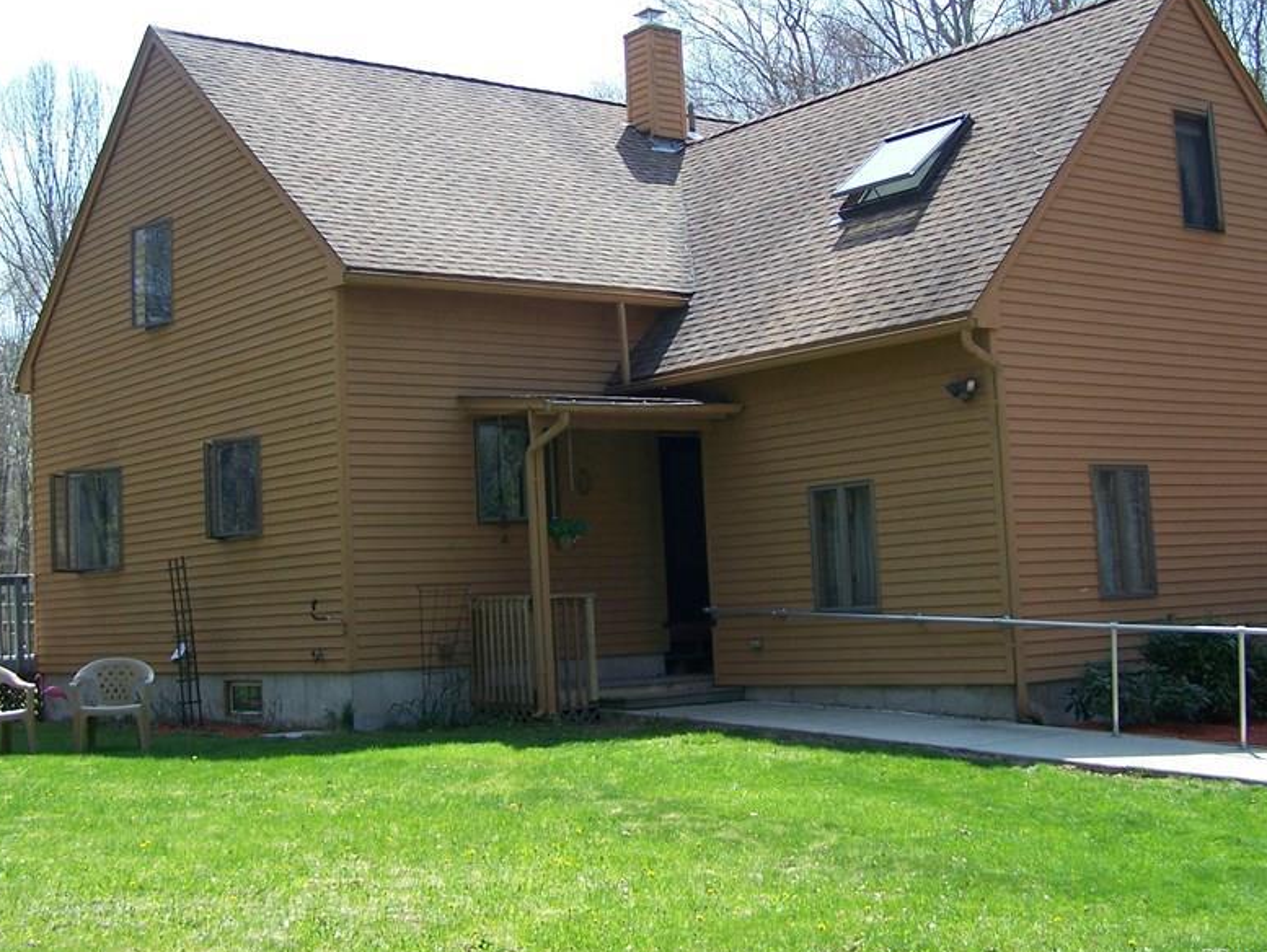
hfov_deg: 38.2
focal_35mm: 50
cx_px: 601
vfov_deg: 29.0
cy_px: 347
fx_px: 1831
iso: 80
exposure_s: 1/500
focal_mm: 6.3
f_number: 2.8
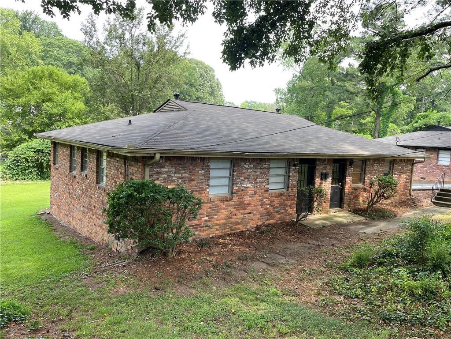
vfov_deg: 53.1
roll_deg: -3.7
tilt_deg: -3.4
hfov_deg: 67.3
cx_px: 226
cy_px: 170
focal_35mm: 26
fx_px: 339
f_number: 1.6
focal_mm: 4.2
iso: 32
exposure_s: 1/158
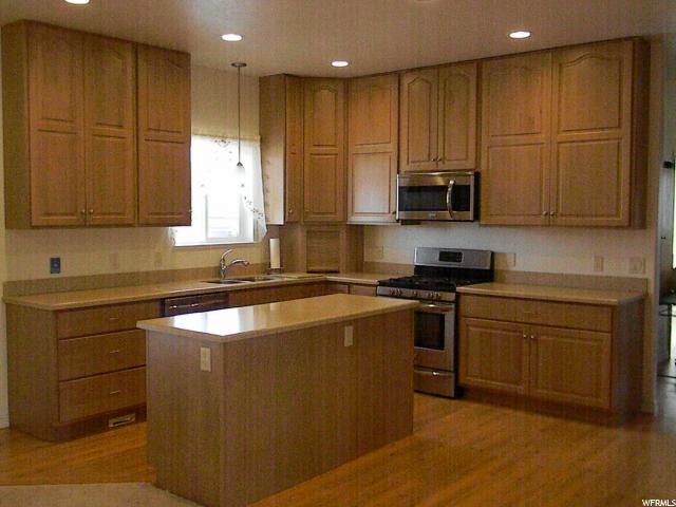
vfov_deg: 40.7
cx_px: 338
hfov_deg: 52.6
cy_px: 254
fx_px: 683
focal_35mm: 35
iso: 1914
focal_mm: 6.4
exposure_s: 1/249
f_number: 3.7
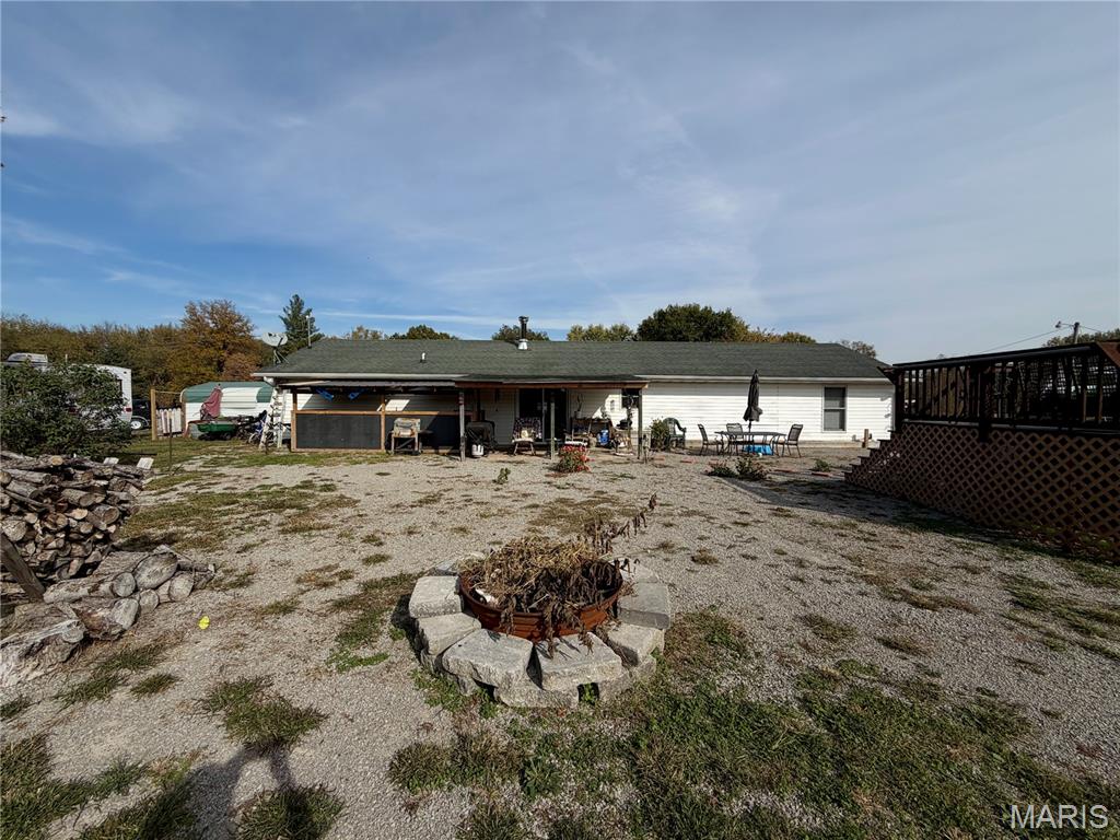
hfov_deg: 102.1
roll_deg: -0.2
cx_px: 560
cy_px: 420
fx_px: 453
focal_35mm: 14
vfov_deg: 85.7
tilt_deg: -2.1
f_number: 2.2
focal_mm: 2.22
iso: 20
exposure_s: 1/1464
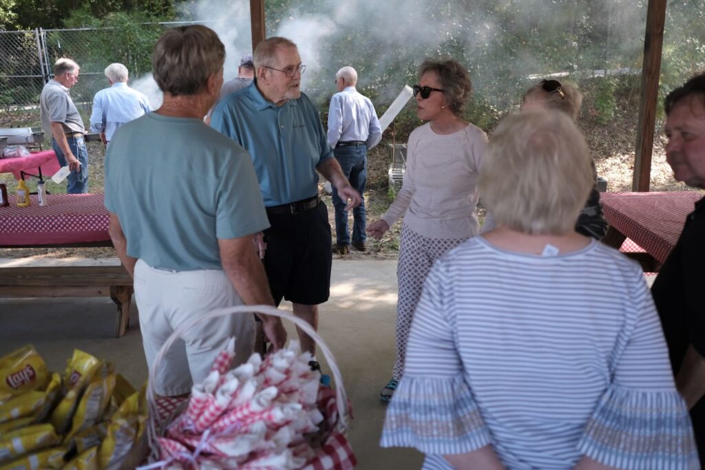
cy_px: 235
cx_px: 352
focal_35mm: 35
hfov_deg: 54.4
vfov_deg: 37.9
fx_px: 685
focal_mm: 23
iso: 160
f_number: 2.2
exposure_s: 1/160
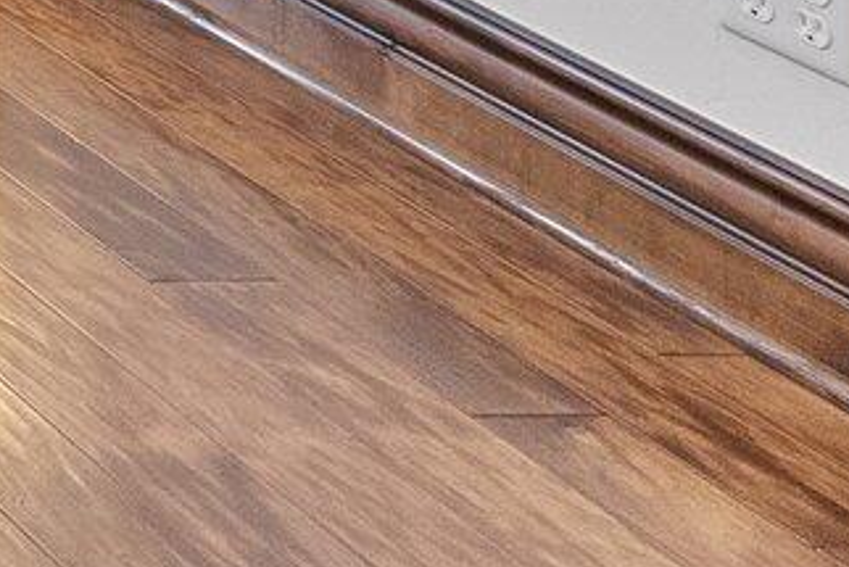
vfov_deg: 11.3
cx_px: -1611
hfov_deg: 12.0
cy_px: -982
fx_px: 2100
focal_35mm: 89
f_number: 9
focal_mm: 14
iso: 2500
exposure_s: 1/13
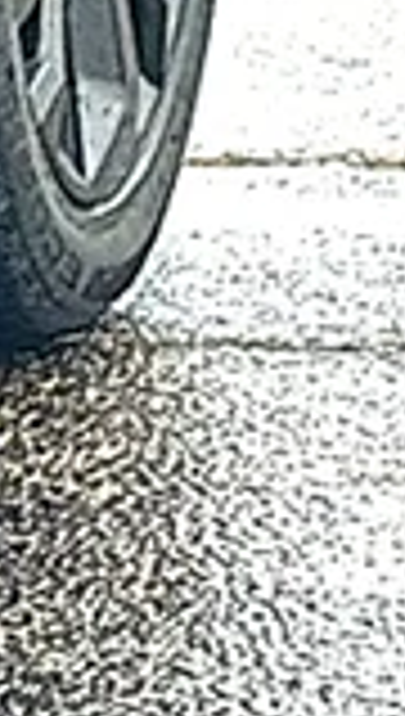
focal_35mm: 479
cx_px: -1112
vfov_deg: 4.5
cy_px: 664
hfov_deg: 2.5
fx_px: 9101
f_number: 1.78
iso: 80
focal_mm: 6.86
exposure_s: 1/201
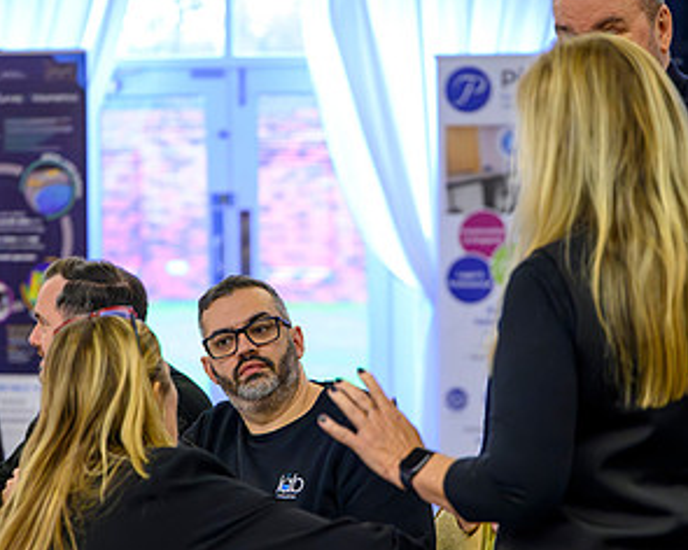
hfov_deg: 19.2
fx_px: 2036
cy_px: 338
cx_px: 342
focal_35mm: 100
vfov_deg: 15.4
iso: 12800
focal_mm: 70
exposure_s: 1/200
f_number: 2.8
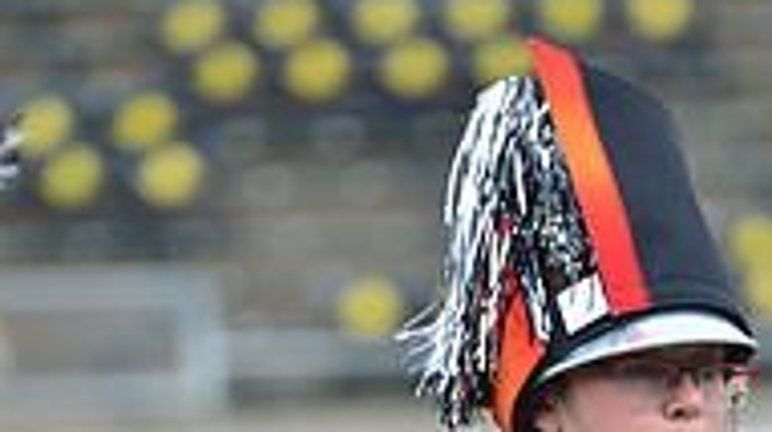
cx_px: 588
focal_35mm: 740
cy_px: 856
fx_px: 15133
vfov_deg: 1.6
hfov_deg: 2.9
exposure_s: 1/500
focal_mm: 300
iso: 200
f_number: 5.6
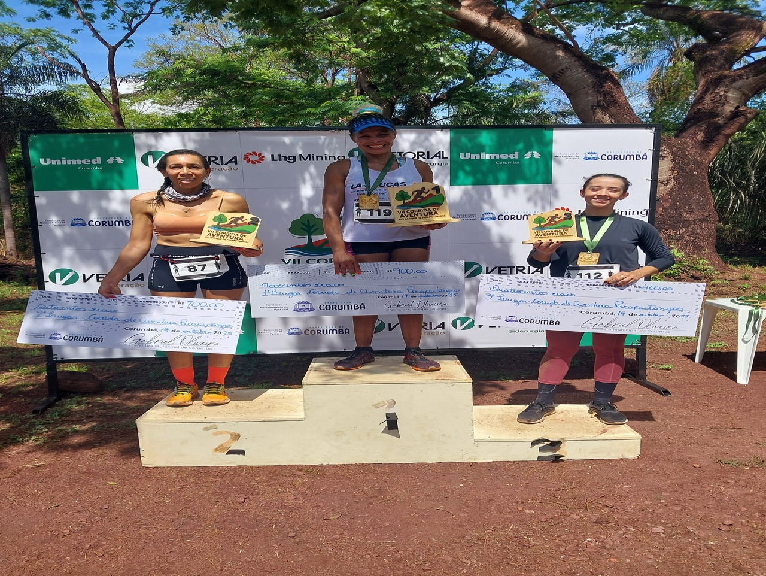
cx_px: 383
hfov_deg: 59.9
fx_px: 664
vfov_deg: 46.9
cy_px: 288
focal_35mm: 30
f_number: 1.8
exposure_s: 1/756
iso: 20
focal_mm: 4.6
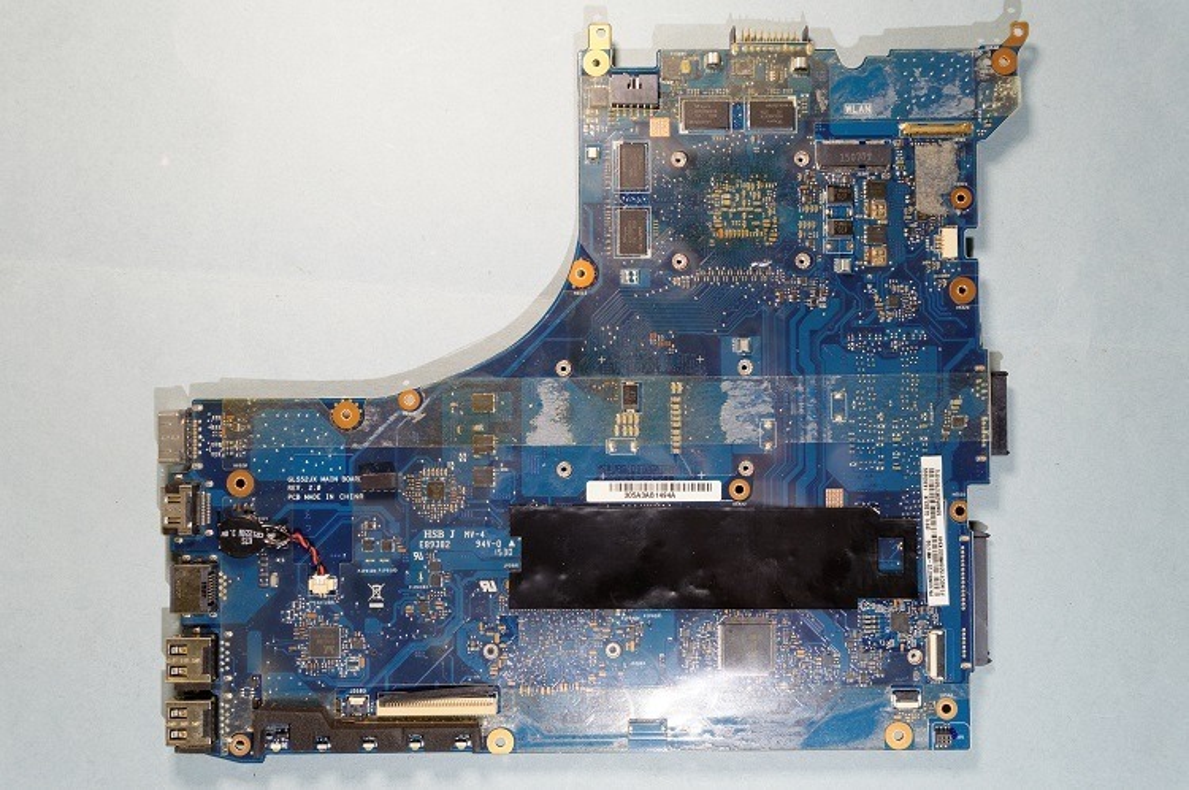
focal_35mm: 30
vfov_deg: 43.5
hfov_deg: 62.0
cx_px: 594
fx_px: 990
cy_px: 395
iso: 100
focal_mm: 20
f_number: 8
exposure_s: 1/4
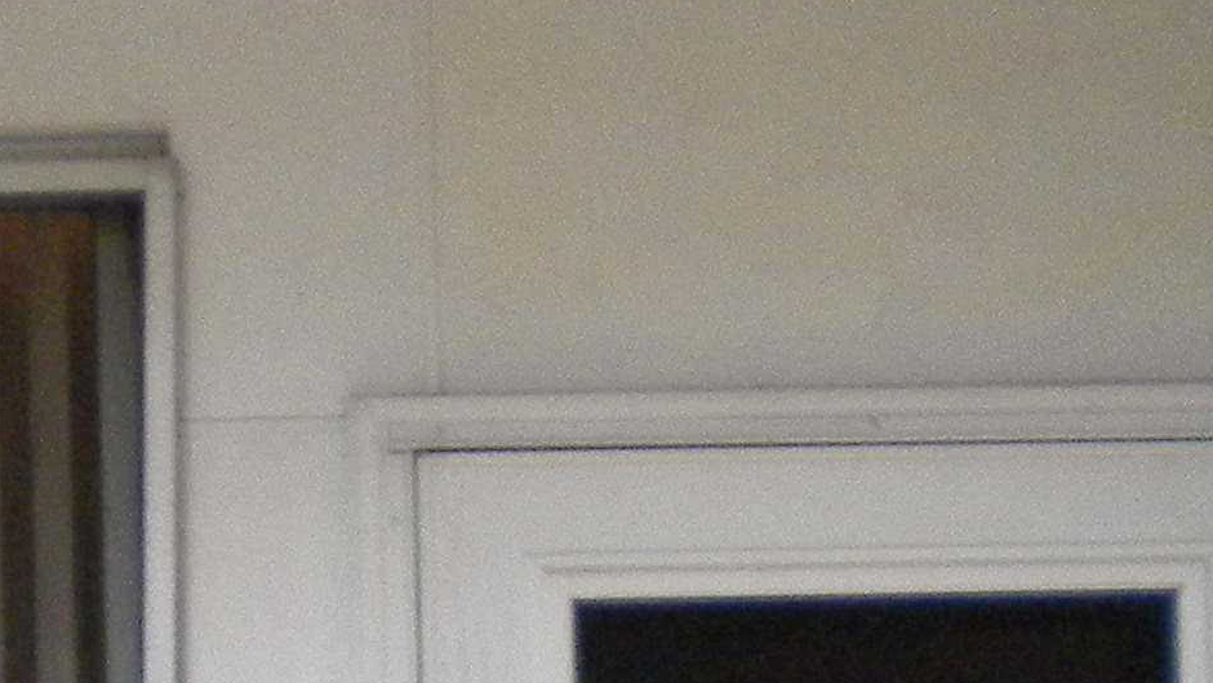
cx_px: 204
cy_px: 1381
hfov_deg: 14.4
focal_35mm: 148
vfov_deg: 7.8
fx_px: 4761
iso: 368
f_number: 3.1
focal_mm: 6.3
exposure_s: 1/58.4
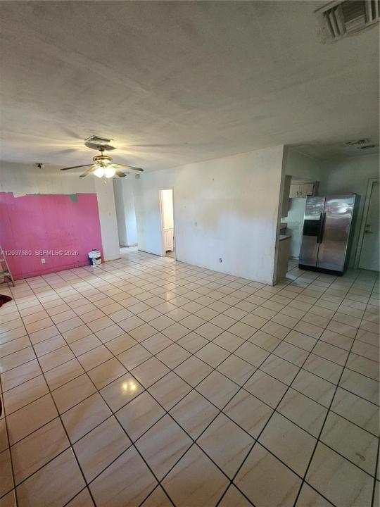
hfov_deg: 89.9
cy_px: 254
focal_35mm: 13
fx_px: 190
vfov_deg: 106.2
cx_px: 190
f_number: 2.2
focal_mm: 2.2
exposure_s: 1/30
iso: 320
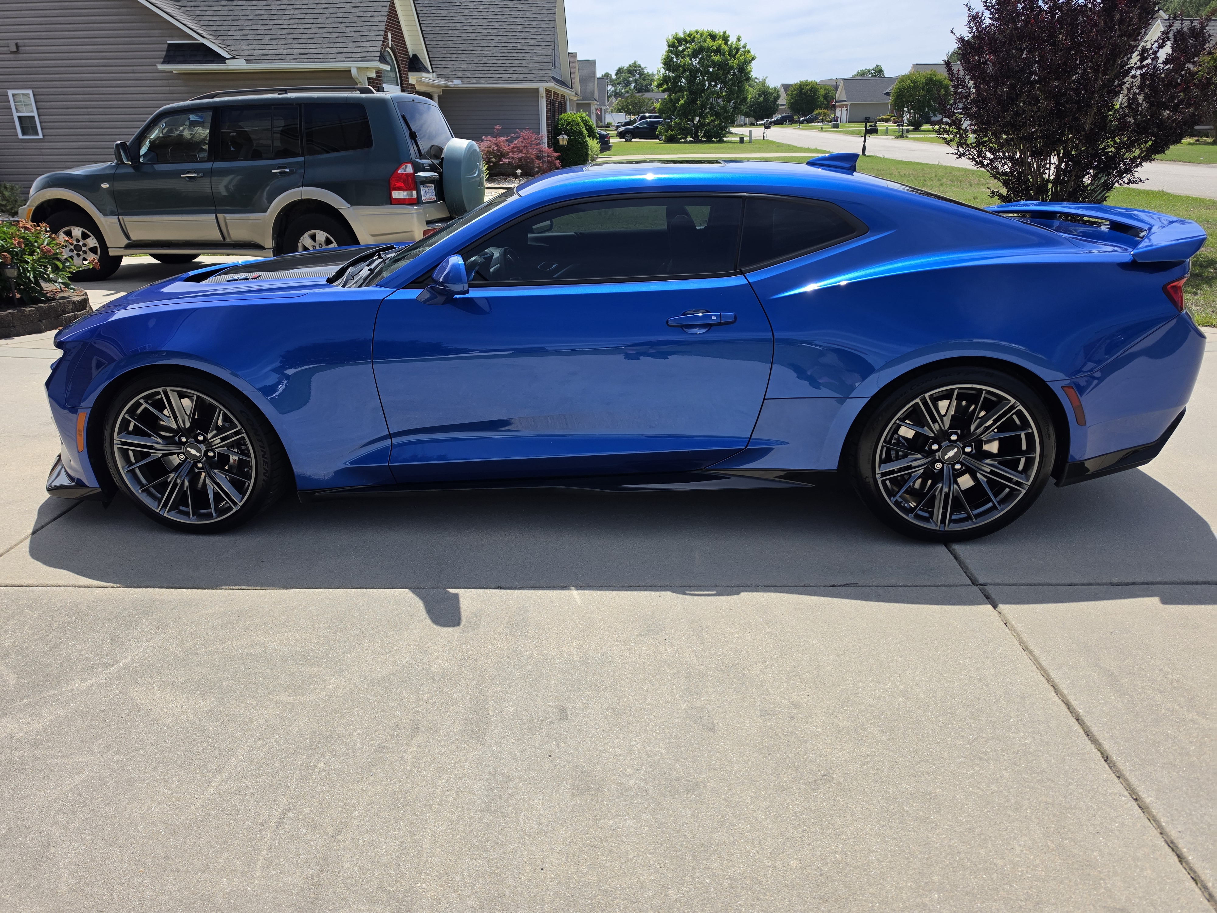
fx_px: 809
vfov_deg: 58.9
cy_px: 456
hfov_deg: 73.9
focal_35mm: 23
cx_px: 608
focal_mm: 6.5
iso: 64
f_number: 1.4
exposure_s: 1/5151
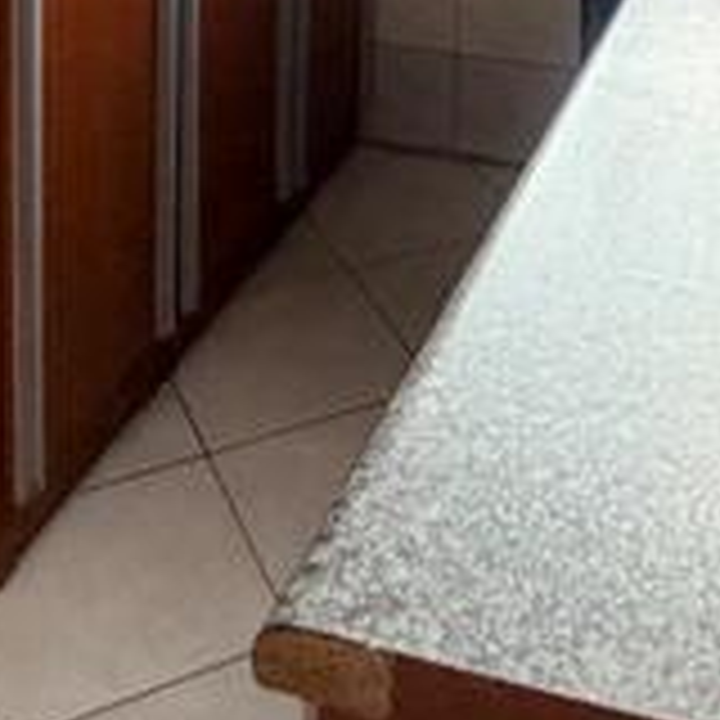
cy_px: -356
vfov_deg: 22.7
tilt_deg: -6.8
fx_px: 1459
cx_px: 544
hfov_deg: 27.3
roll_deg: -1.2
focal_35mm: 62
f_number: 2.2
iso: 250
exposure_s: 1/121
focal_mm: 2.22
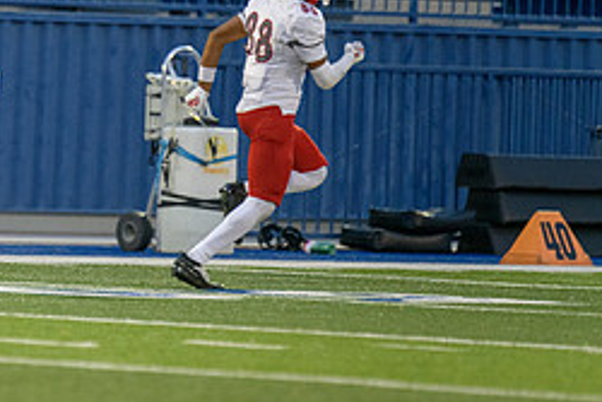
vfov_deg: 2.0
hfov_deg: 3.0
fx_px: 11628
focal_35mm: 695
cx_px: -77
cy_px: 129
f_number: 2.8
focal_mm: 300
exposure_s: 1/800
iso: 2800
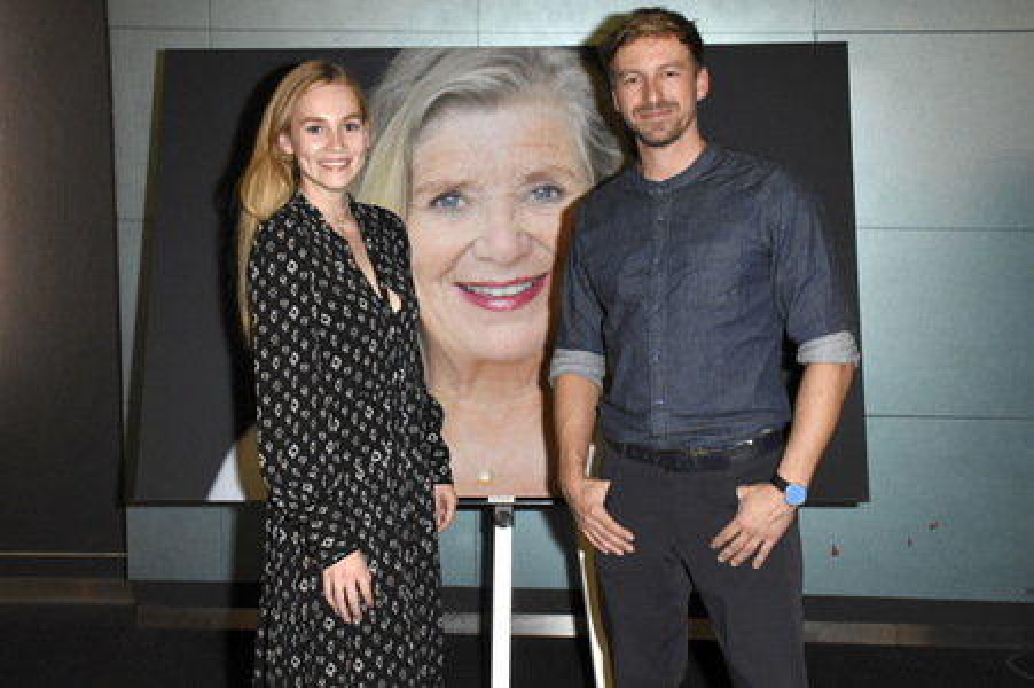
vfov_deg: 33.0
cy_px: 344
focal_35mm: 40
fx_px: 1162
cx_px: 517
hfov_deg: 48.0
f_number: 6.3
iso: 3200
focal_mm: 27
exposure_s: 1/60
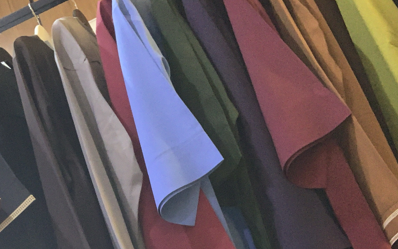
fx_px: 618
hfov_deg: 34.7
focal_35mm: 57
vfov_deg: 22.2
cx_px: 87
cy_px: 227
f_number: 2.2
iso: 125
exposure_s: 1/48
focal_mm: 2.87
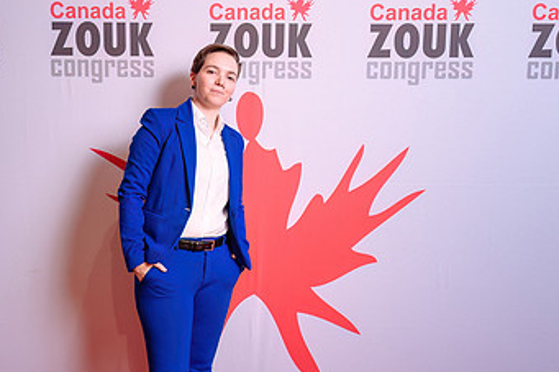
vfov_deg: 24.5
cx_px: 211
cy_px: 248
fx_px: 854
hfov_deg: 36.1
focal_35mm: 55
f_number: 4.5
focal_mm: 29
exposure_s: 1/160
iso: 200
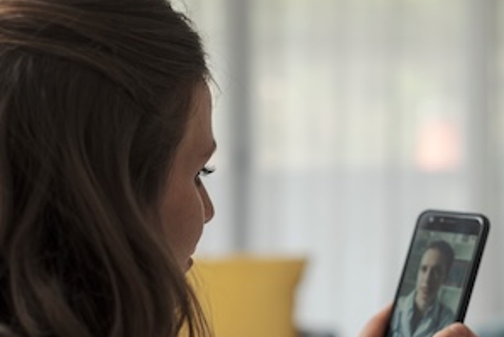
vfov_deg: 16.2
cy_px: 271
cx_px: 220
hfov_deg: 24.2
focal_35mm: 84
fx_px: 1177
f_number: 2.8
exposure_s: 1/80
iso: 250
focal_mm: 50
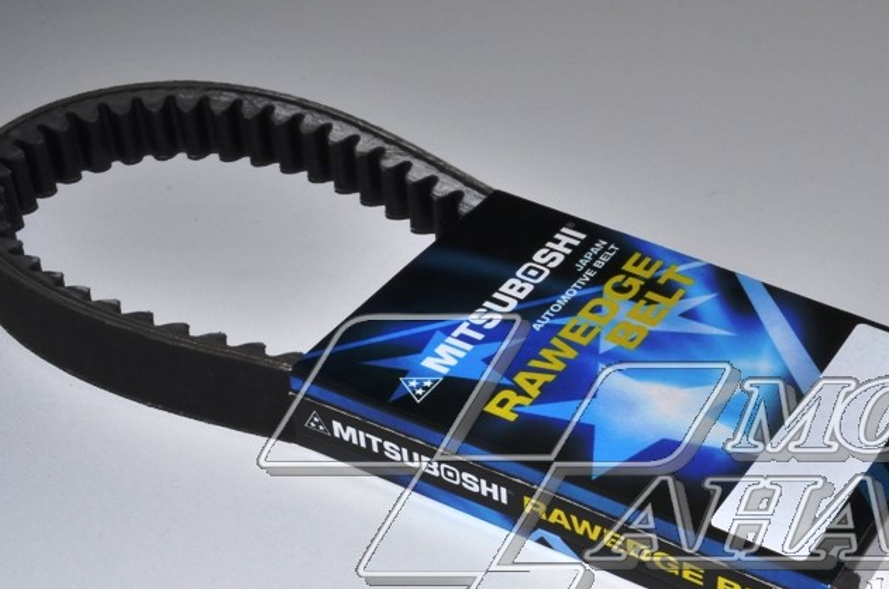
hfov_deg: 28.1
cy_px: 490
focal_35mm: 70
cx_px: 742
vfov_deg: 19.1
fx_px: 1725
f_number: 22
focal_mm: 26
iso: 160
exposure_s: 1/80
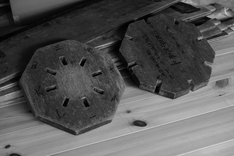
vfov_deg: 20.0
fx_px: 442
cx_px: 117
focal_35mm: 68
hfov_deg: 29.7
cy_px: 78
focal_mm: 45
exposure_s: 1/50
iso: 3200
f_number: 5.6
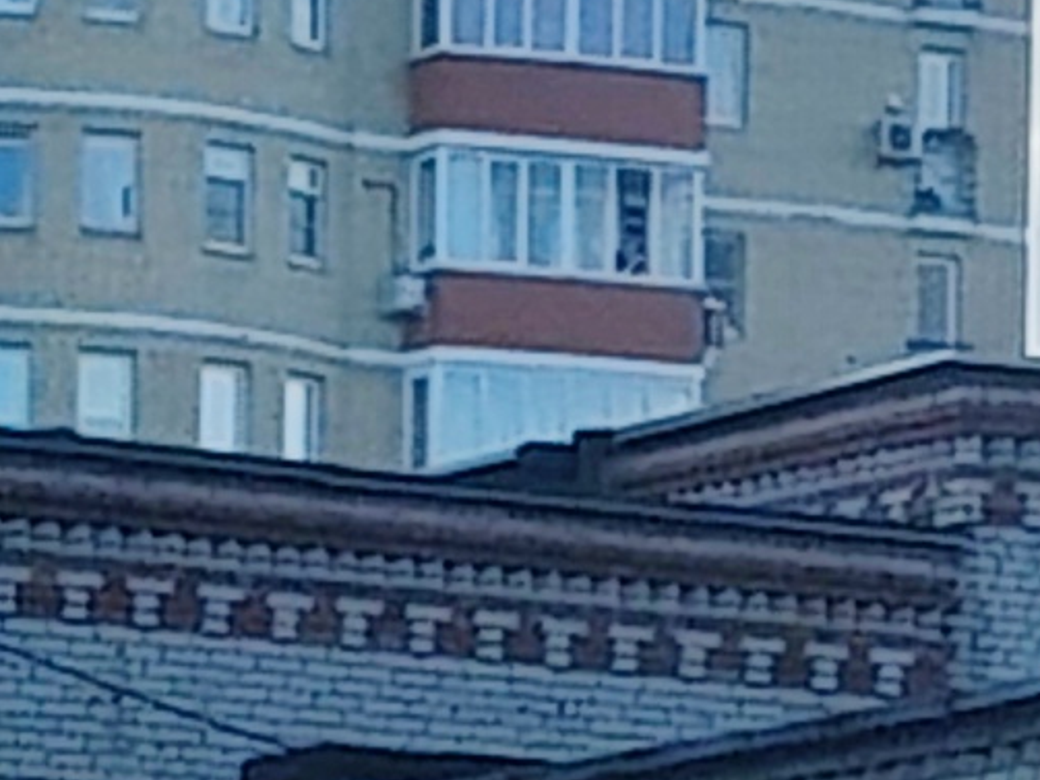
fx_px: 10273
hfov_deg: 5.7
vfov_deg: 4.3
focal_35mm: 342
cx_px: -484
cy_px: 1517
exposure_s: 1/720
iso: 100
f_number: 1.75
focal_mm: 5.25
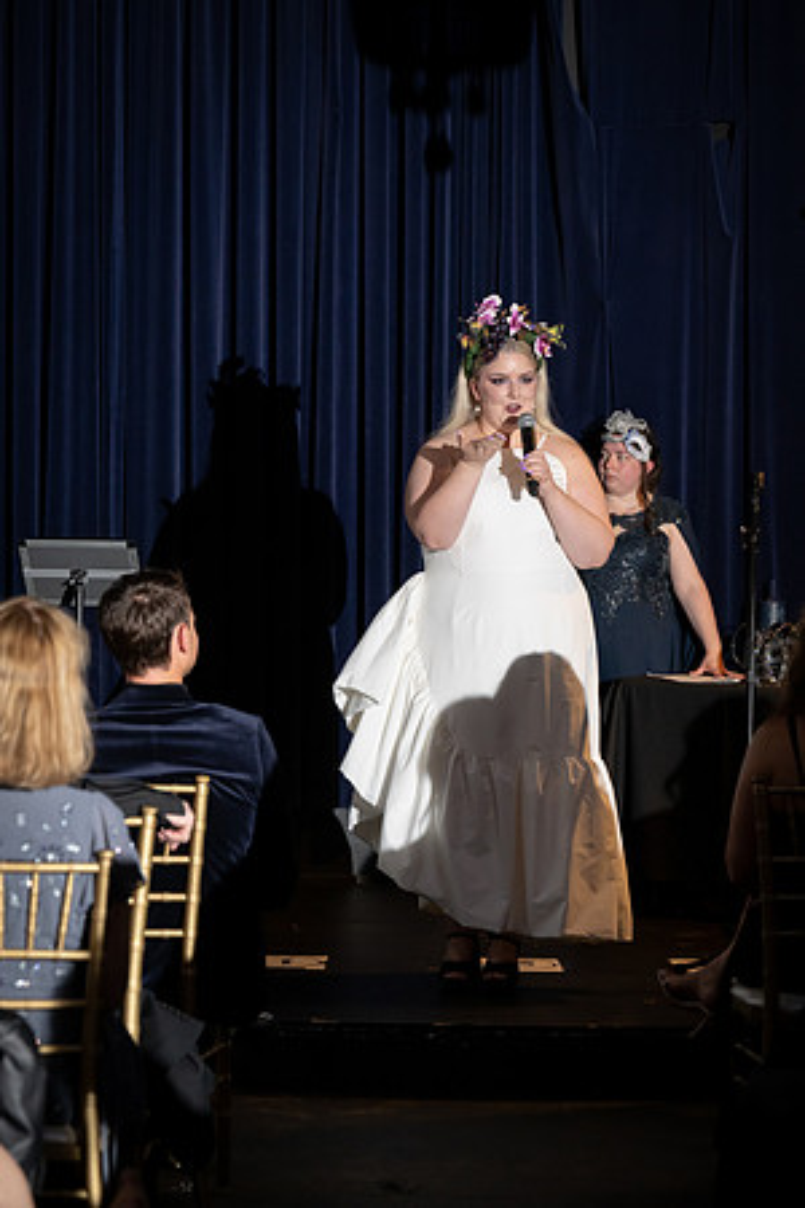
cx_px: 402
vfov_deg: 18.8
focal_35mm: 109
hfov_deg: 12.6
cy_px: 604
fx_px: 3656
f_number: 5
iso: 2500
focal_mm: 109
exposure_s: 1/200
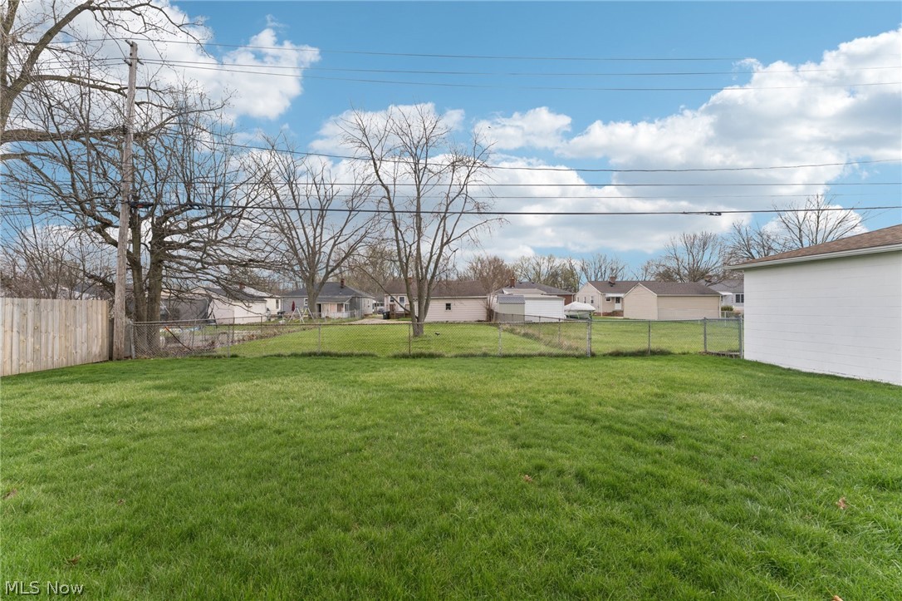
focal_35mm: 14
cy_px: 300
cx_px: 451
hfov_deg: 104.3
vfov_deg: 81.2
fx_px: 351
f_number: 8
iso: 200
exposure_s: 1/250
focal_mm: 14
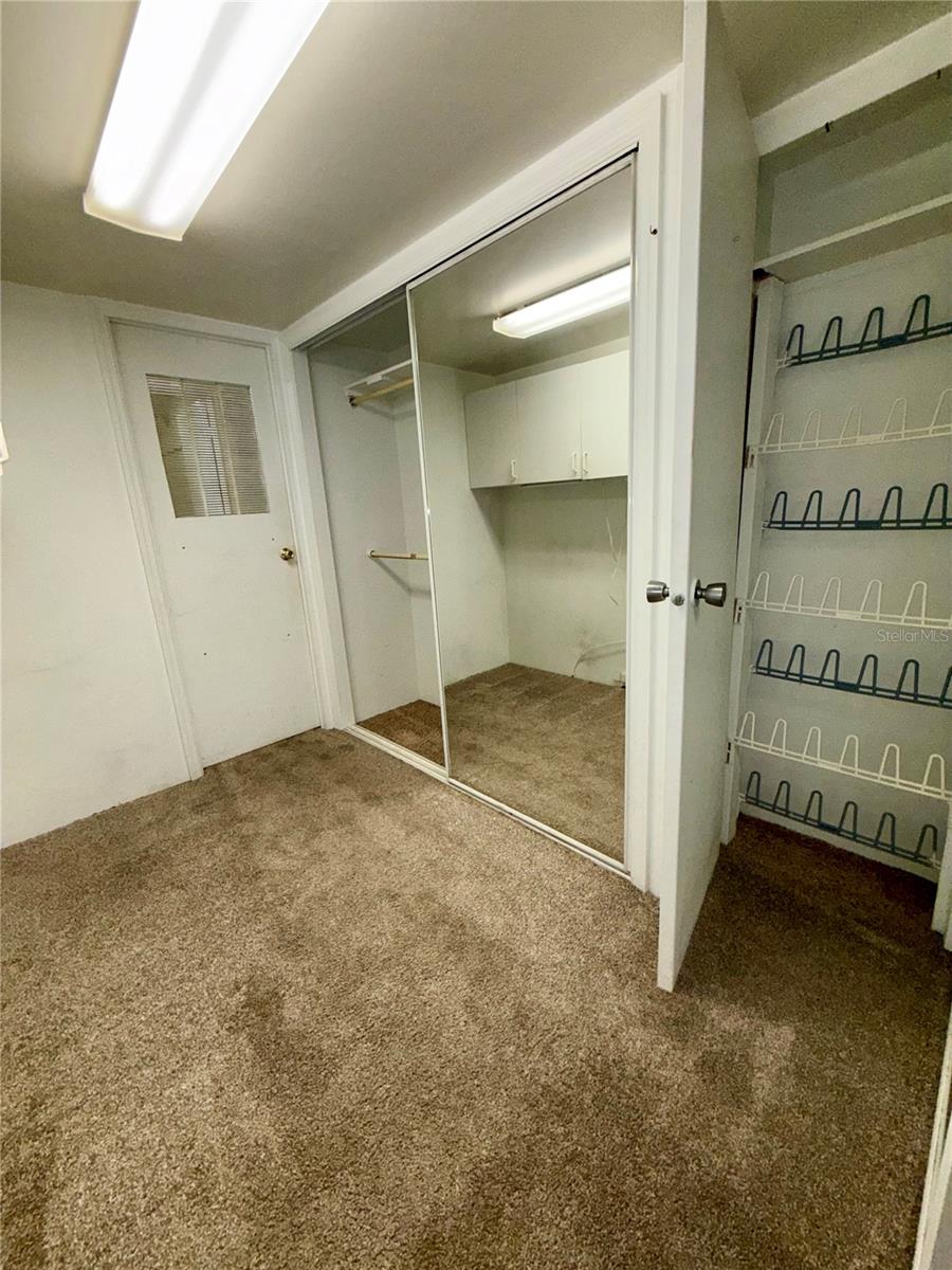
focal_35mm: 14
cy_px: 635
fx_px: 513
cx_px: 476
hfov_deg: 85.7
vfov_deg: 102.1
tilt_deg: -13.4
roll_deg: +3.7
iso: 80
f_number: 2.2
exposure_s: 1/122
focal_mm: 2.22
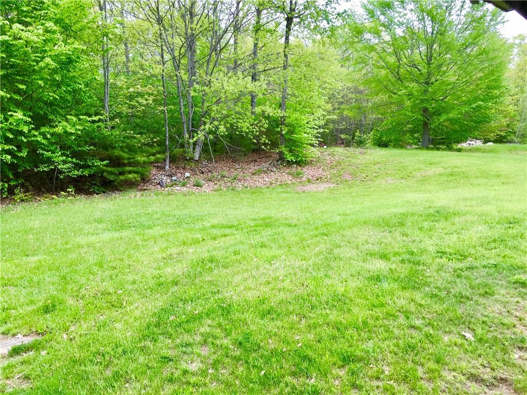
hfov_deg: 61.7
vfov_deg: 48.2
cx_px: 264
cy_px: 198
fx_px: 442
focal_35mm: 29
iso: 25
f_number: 2.2
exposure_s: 1/161
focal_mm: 4.15
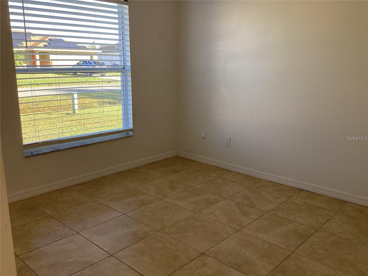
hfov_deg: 58.4
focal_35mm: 31
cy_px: 138
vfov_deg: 45.4
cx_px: 184
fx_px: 330
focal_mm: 3.3
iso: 64
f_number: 2.4
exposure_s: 1/120
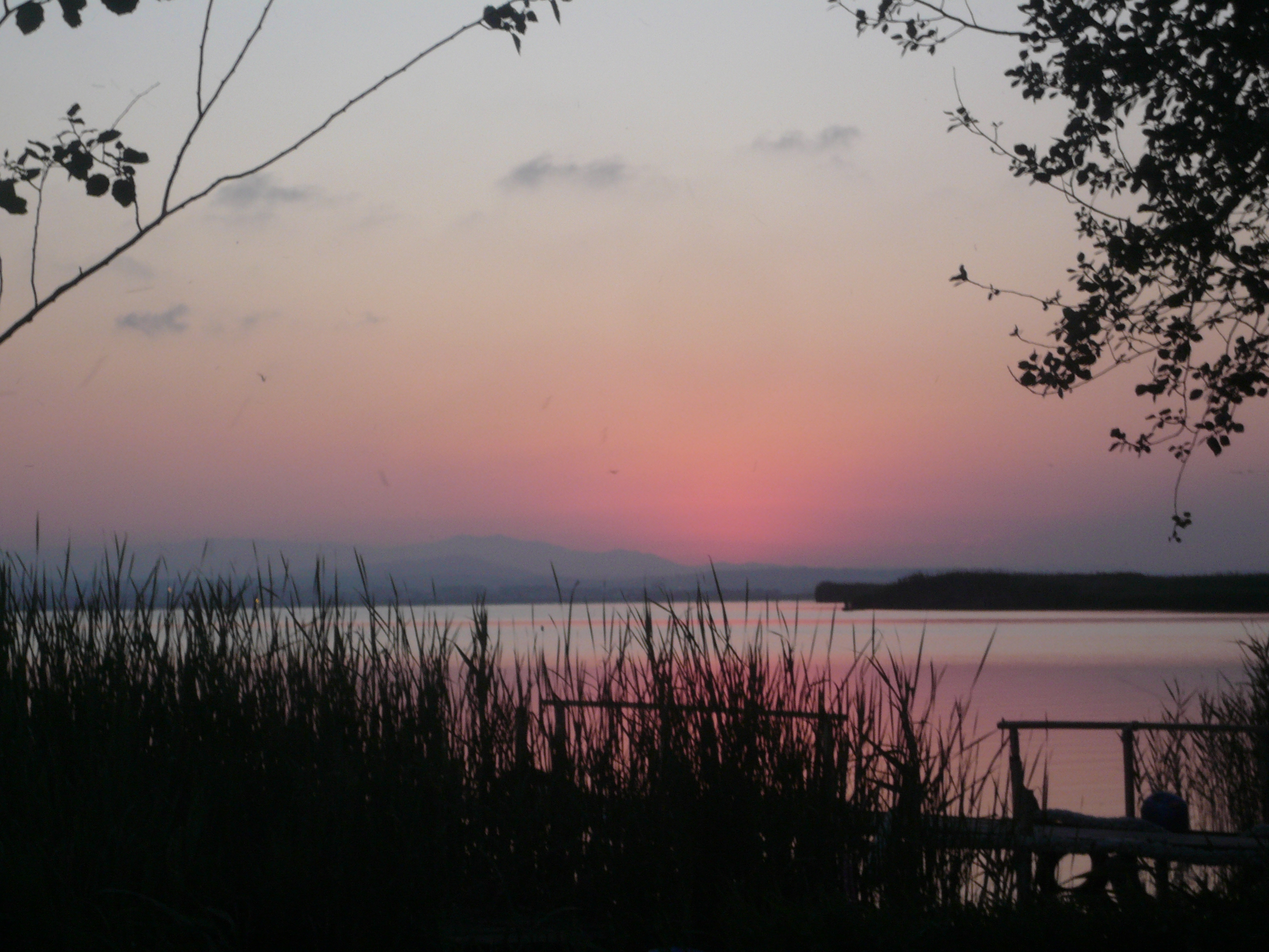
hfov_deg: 19.3
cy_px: 476
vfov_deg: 14.5
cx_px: 634
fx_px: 3739
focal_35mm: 102
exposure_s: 1/60
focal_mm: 16.8
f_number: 5.6
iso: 100
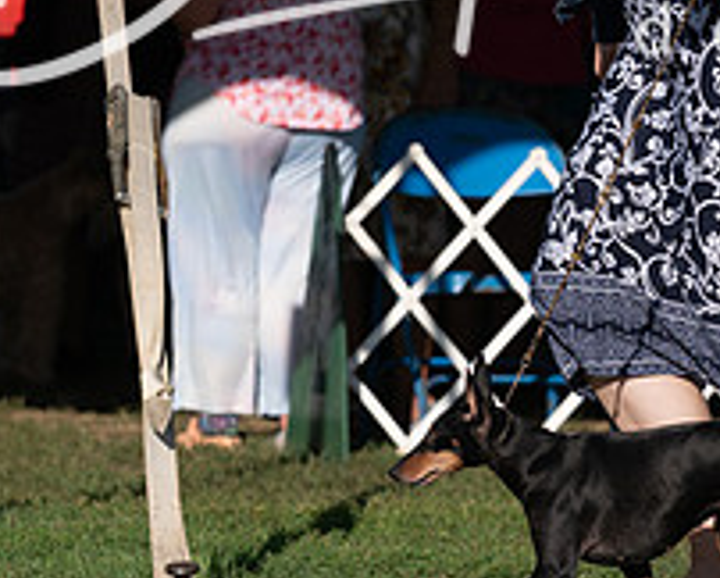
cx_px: 501
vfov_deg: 4.2
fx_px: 7956
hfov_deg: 5.2
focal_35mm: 373
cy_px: 161
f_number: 4.5
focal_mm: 119
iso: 100
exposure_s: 1/1250
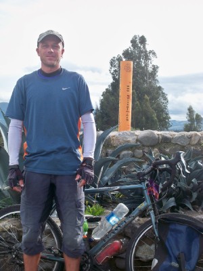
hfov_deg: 26.6
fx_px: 430
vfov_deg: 34.9
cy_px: 136
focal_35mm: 55
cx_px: 102
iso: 64
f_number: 4
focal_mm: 9.7
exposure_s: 1/160
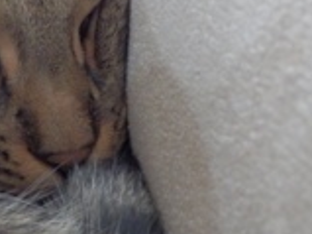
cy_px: 12
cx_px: 27
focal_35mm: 93
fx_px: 838
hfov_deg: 20.6
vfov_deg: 15.6
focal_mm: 6.6
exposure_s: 1/40
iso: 800
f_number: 3.6
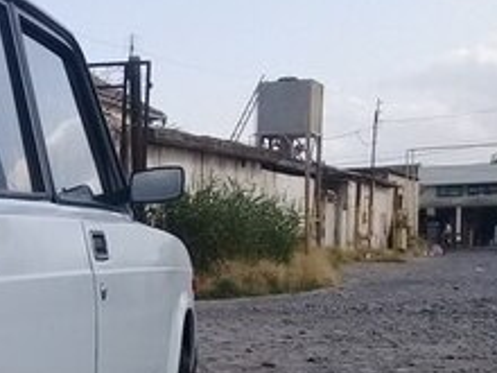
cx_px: -176
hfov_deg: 19.2
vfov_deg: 15.4
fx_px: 1335
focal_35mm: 93
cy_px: 419
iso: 50
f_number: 2.2
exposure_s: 1/858
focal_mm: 3.3
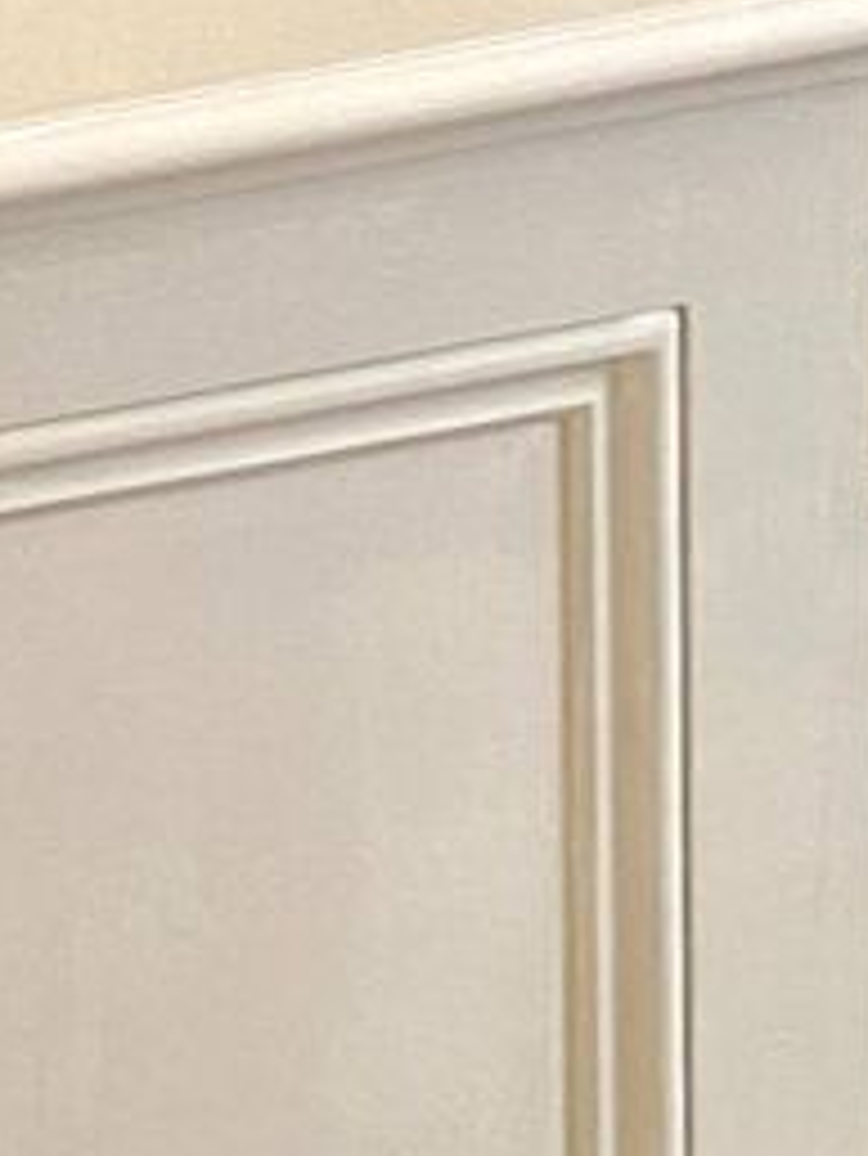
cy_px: -2254
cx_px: 526
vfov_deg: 9.6
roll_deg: -0.5
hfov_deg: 9.2
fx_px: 5412
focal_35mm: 162
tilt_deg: -7.8
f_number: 1.8
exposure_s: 1/50
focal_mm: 4.25
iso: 80
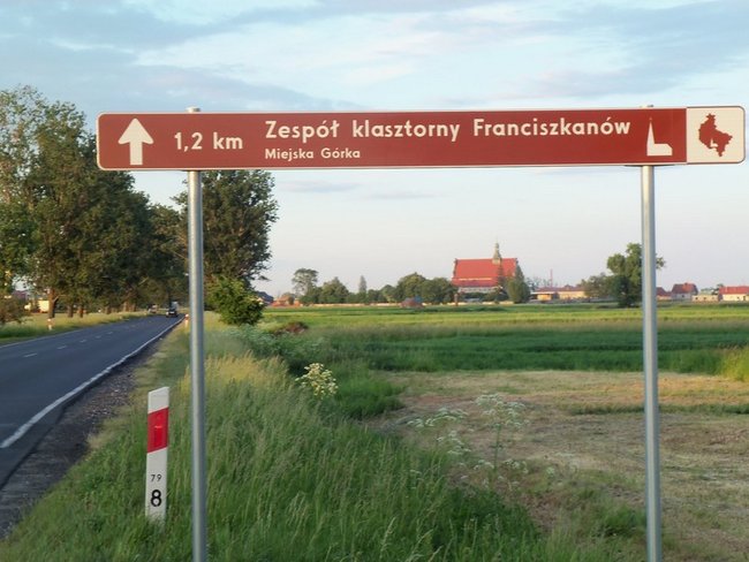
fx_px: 1688
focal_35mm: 78
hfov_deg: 25.0
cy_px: 281
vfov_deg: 18.9
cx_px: 374
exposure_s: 1/50
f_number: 4.2
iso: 80
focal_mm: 14.3
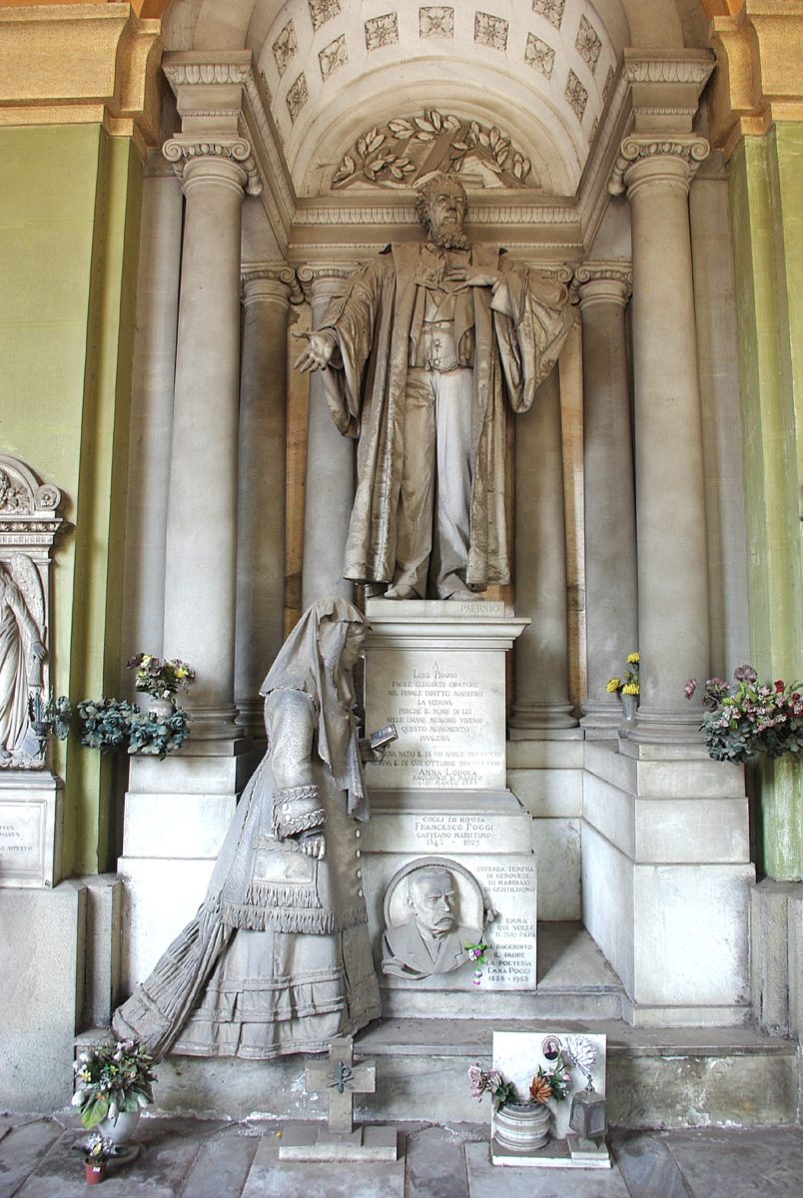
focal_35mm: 27
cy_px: 599
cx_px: 402
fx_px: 900
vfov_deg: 67.3
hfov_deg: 48.1
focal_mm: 18
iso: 200
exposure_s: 1/6
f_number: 8
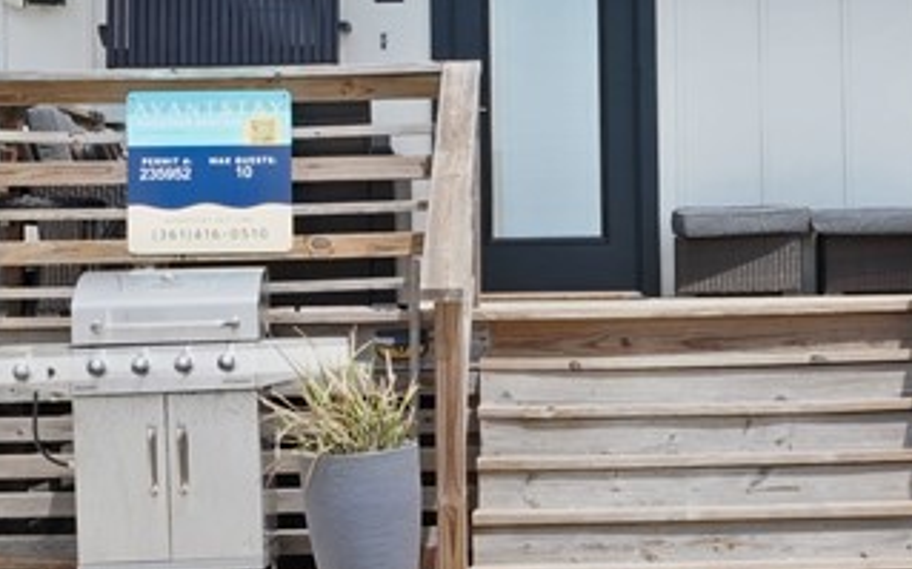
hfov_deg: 17.6
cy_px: 182
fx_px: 2931
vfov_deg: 11.1
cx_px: 675
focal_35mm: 118
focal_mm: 34
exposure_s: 1/15
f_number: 22
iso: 100
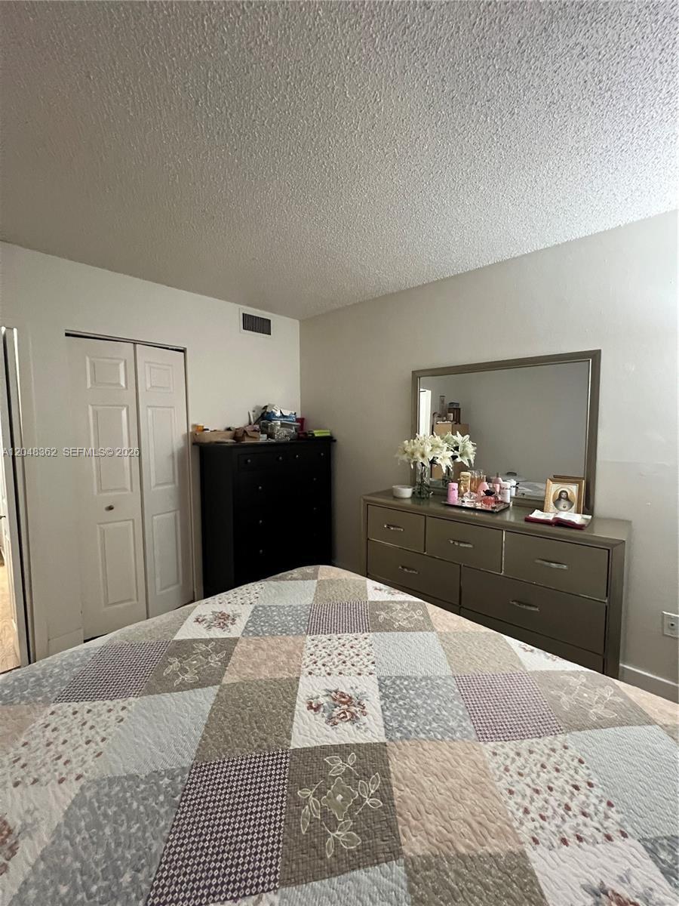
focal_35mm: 13
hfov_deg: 89.9
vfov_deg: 106.2
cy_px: 453
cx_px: 340
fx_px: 340
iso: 640
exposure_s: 1/60
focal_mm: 1.57
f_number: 1.8
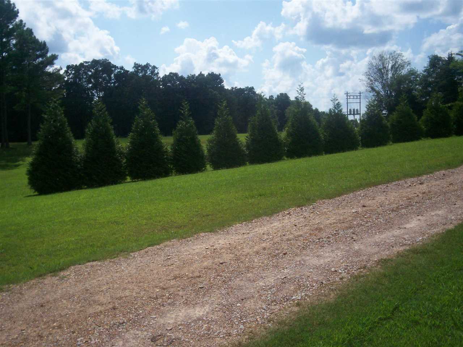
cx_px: 232
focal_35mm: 36
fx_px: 482
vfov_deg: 39.7
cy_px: 174
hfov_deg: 51.4
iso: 100
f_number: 4.5
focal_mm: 5.9
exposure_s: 1/1355
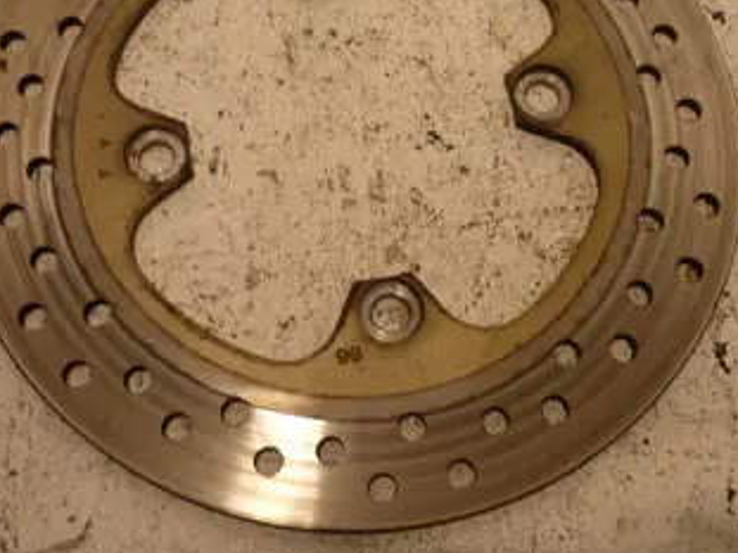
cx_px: 370
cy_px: 178
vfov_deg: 28.3
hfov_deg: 37.5
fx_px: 1087
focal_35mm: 51
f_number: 2.8
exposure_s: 1/50
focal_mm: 5.5
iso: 80
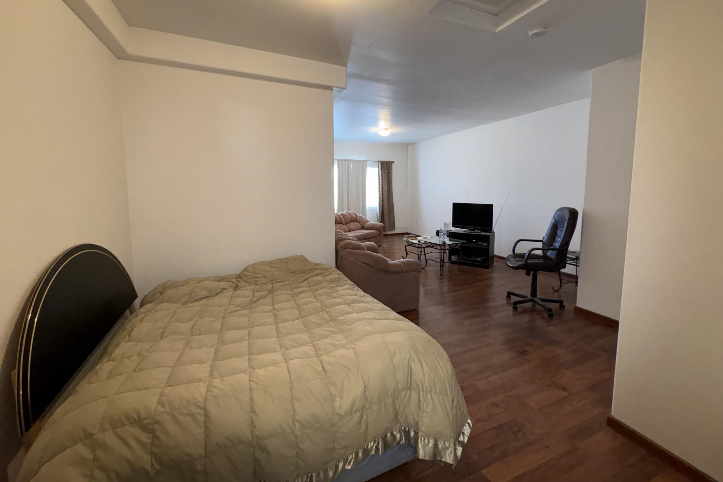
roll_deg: -0.2
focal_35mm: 15
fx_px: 301
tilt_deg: -5.1
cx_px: 370
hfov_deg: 100.4
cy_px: 216
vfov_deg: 77.1
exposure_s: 1/40
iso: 250
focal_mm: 2.22
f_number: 2.2
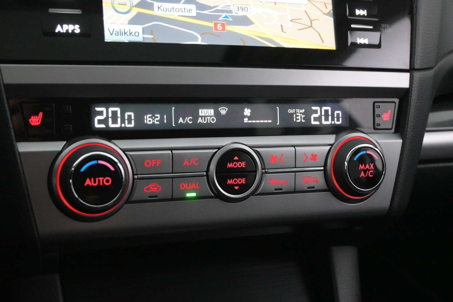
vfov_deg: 26.5
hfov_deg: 38.9
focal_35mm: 51
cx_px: 226
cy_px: 151
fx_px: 642
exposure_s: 1/50
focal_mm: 34
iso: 5000
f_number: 5
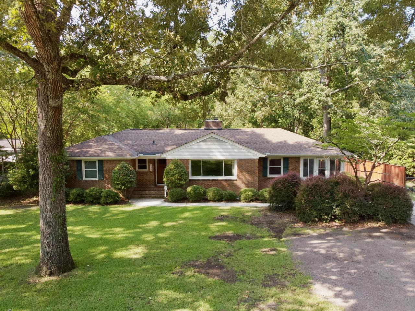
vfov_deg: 56.8
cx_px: 208
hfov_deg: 71.6
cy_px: 156
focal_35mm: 24
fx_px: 288
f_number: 2.8
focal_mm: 4.5
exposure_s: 1/15
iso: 400
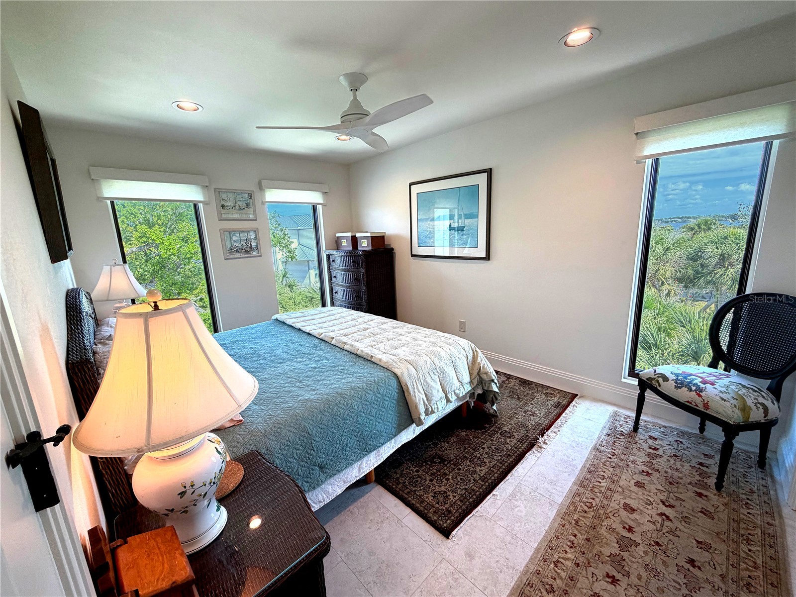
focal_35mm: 14
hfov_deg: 102.1
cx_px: 398
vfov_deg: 85.7
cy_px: 298
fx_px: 322
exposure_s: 1/120
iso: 80
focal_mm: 2.2
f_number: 2.2
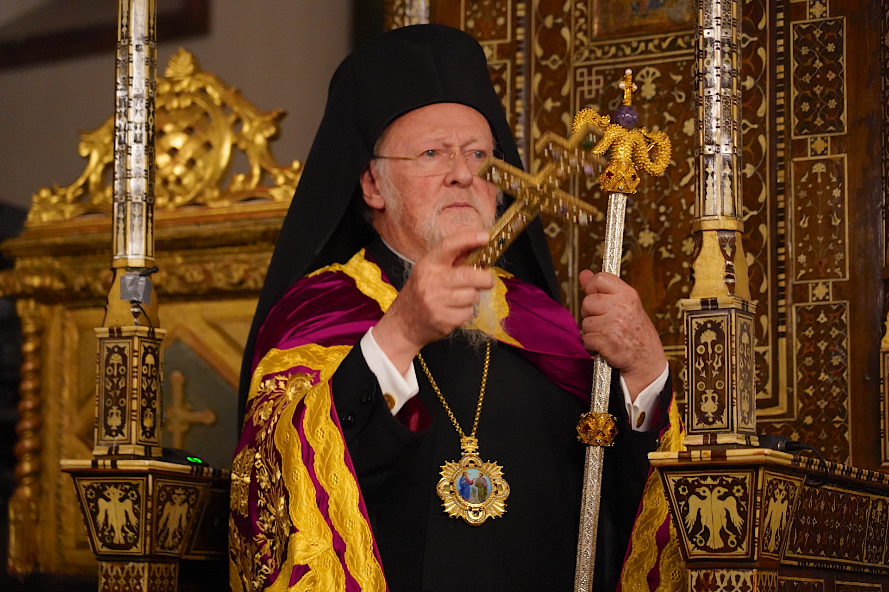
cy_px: 296
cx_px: 444
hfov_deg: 20.8
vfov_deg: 14.0
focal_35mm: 98
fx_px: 2420
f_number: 4
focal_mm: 98
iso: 8000
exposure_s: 1/160
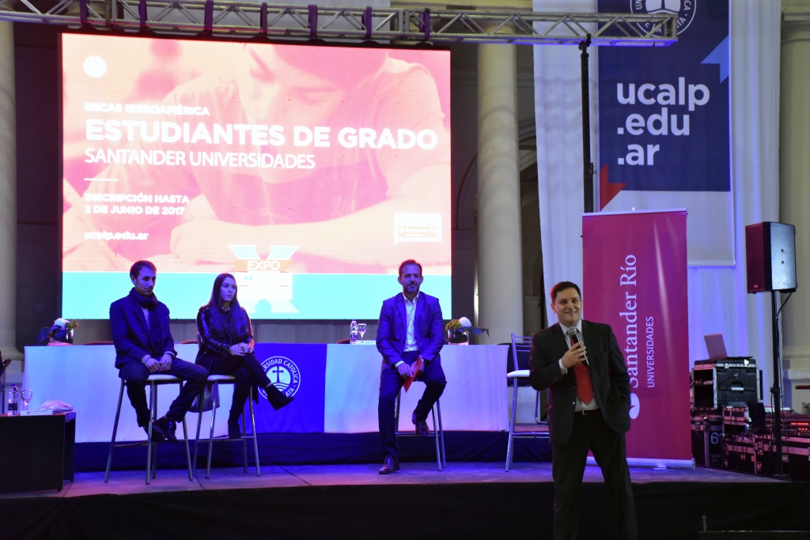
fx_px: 1418
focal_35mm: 63
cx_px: 405
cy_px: 270
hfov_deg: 31.9
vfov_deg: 21.6
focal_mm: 42
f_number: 4.5
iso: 1600
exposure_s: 1/50
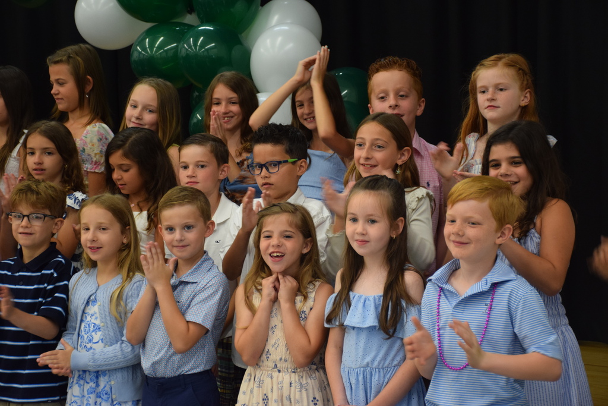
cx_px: 304
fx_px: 1520
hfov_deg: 22.6
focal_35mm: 90
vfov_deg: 15.2
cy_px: 203
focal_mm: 60
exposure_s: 1/60
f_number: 5
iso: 1100
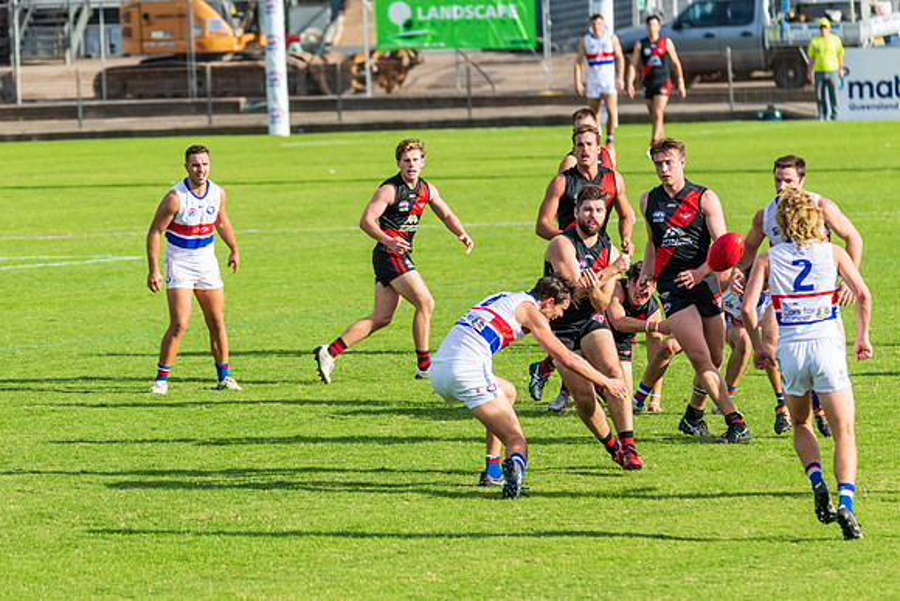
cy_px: 320
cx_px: 418
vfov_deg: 4.0
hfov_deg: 6.0
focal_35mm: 344
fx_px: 8591
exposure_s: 1/4000
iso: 1000
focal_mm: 280
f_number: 5.6
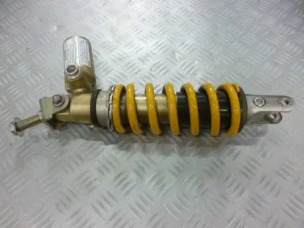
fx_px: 211
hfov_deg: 71.6
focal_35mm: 24
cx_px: 152
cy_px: 114
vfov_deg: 56.8
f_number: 2.5
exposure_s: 1/40
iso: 400
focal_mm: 4.3
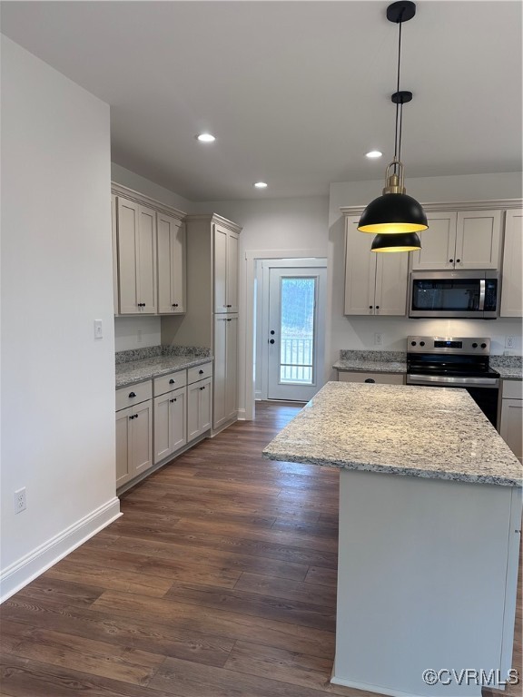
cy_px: 348
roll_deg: -1.4
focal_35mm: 24
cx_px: 262
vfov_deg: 71.6
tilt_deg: -4.6
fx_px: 483
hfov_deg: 56.8
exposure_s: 1/120
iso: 160
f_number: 1.78
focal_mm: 6.86
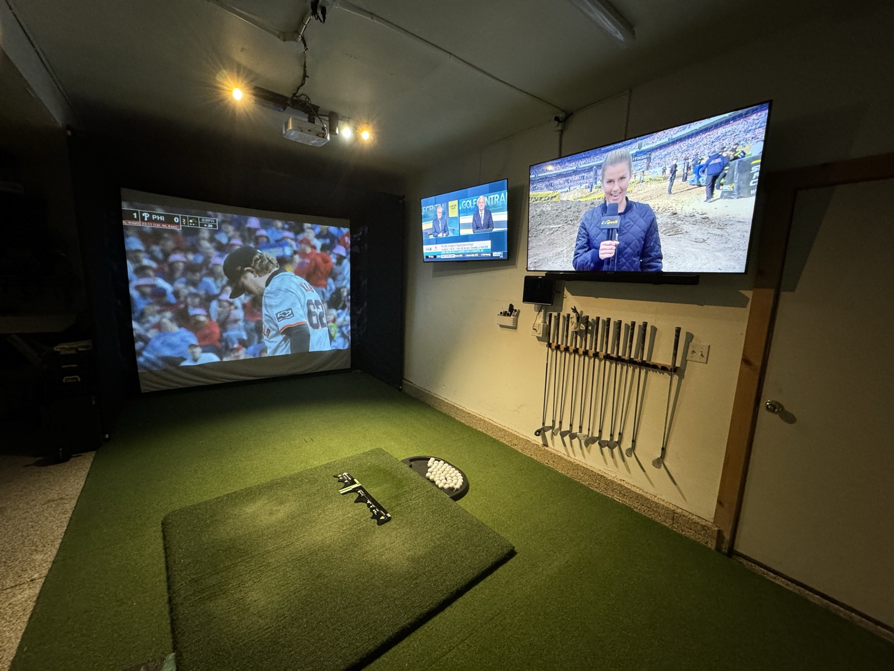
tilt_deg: -9.0
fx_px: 362
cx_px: 447
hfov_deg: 102.1
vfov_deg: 85.7
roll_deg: -2.7
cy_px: 336
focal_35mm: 14
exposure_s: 1/60
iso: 500
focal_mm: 2.22
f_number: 2.2
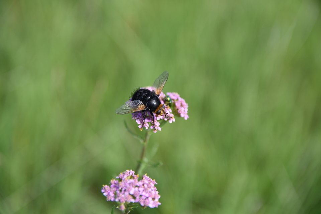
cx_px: 160
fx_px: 669
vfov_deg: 18.2
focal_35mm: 75
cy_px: 107
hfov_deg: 27.0
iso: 100
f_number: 2.8
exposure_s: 1/800
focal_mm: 50
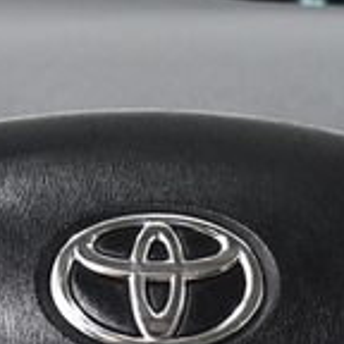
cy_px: 462
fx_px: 1529
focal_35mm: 136
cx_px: 160
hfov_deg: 12.8
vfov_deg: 12.4
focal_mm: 24
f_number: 4.5
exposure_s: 1/160
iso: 2500
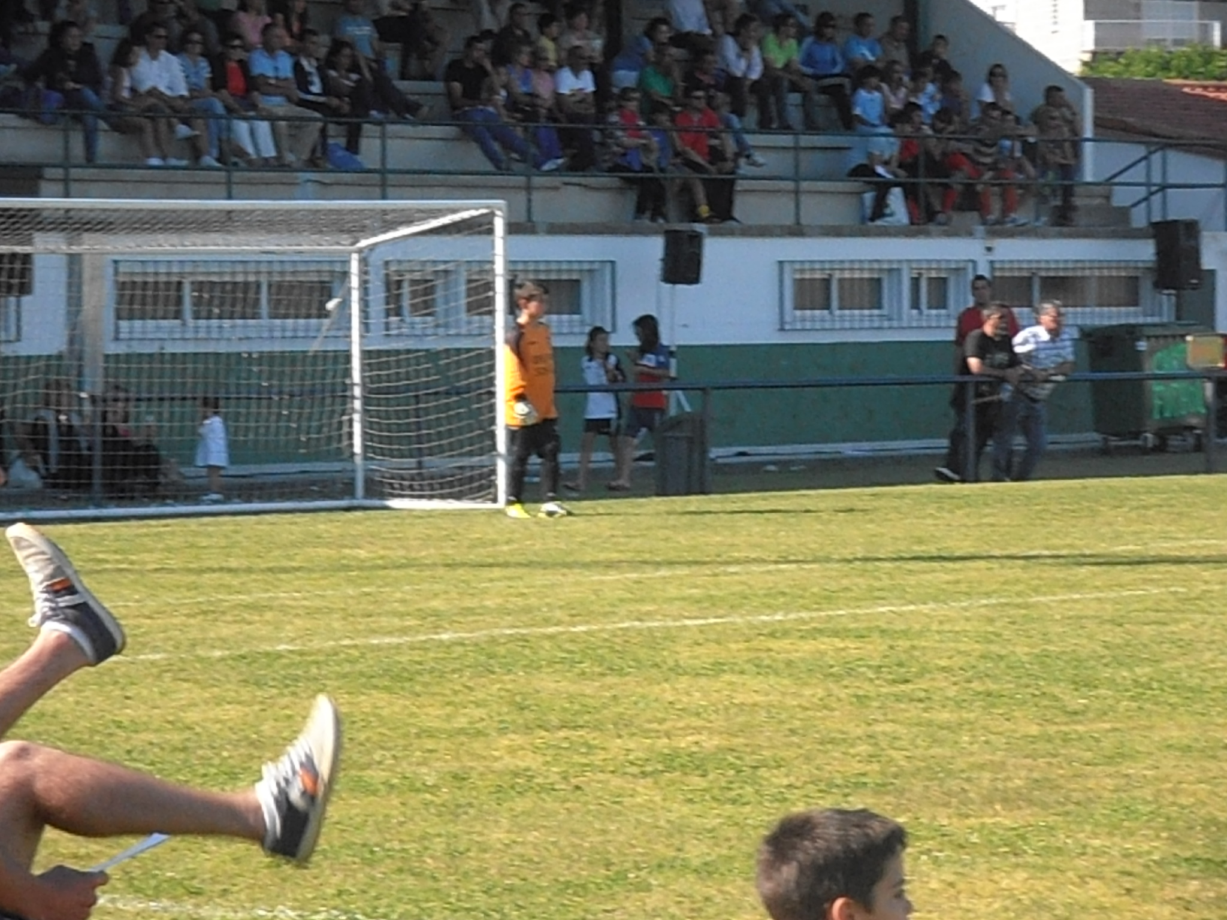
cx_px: 614
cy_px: 460
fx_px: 7018
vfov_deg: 7.5
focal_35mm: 198
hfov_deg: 10.0
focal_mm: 35.05
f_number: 15
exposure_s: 1/125
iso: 400
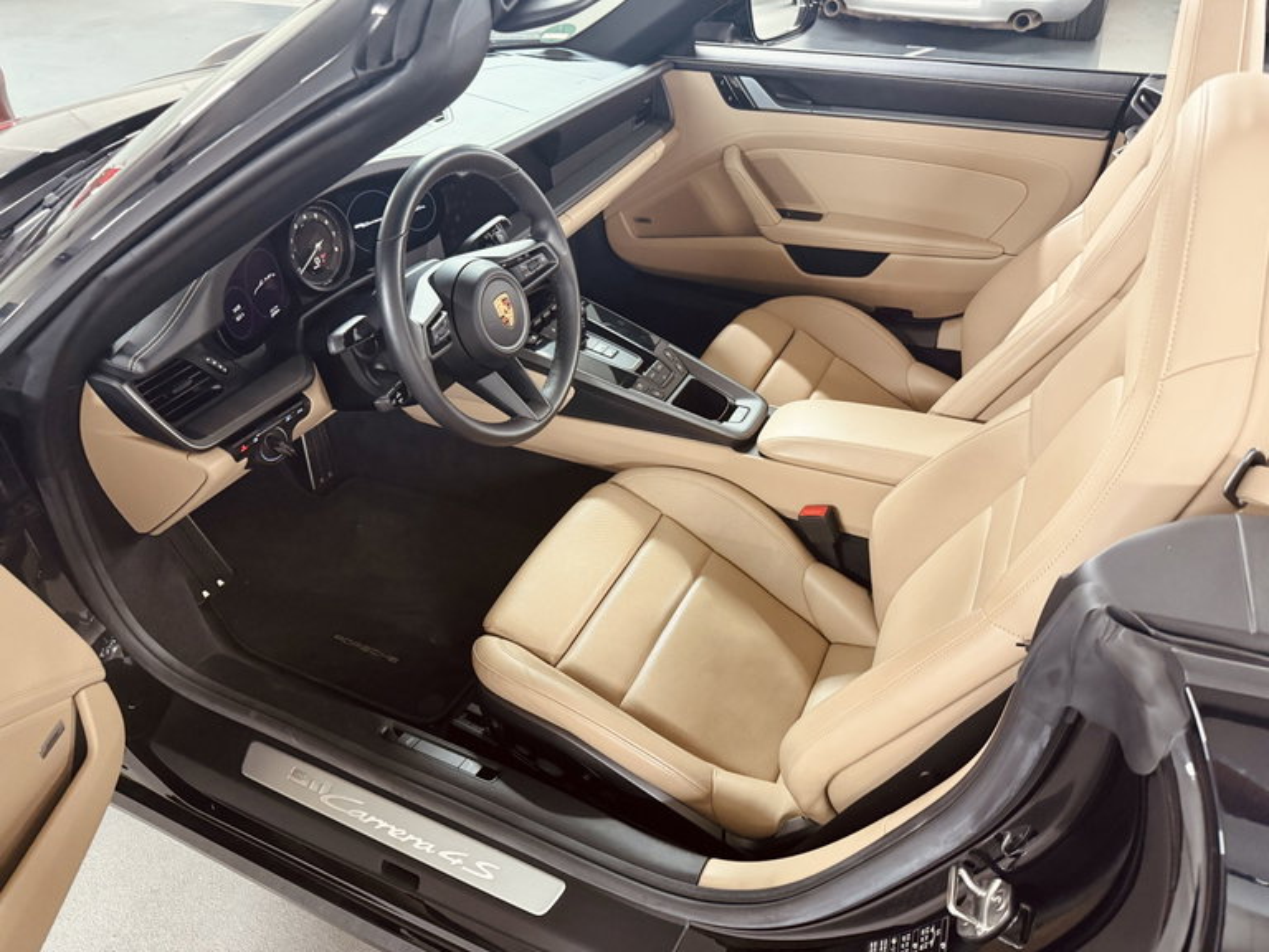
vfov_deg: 56.8
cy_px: 476
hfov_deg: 71.6
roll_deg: +0.6
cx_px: 634
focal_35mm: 24
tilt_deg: -38.0
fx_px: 880
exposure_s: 1/50
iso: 640
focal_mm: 6.76
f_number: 1.78
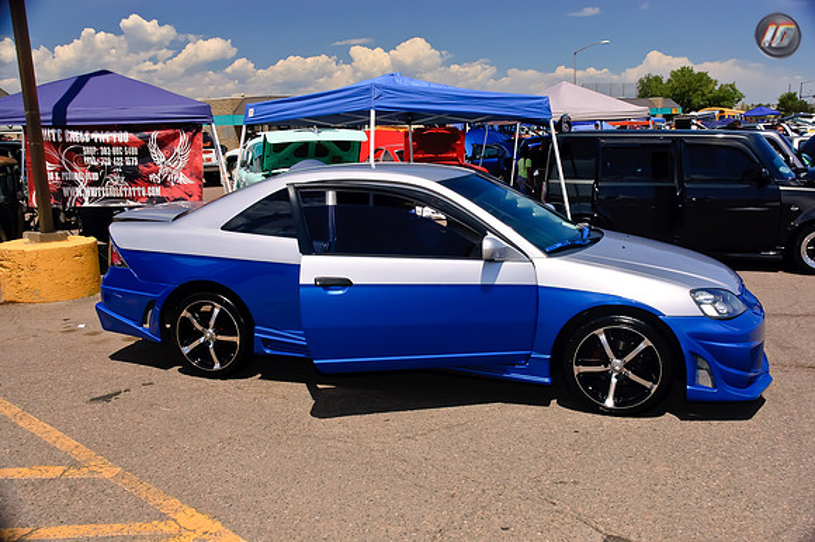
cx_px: 408
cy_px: 271
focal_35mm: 33
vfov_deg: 39.9
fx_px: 747
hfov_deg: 57.3
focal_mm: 22
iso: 200
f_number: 7.1
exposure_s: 1/200
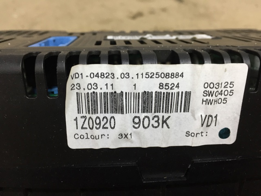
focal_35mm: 29
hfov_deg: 61.7
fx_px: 219
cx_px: 130
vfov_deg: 48.2
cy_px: 98
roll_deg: -1.6
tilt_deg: -39.7
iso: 64
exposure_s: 1/33
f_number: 2.2
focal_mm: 4.15
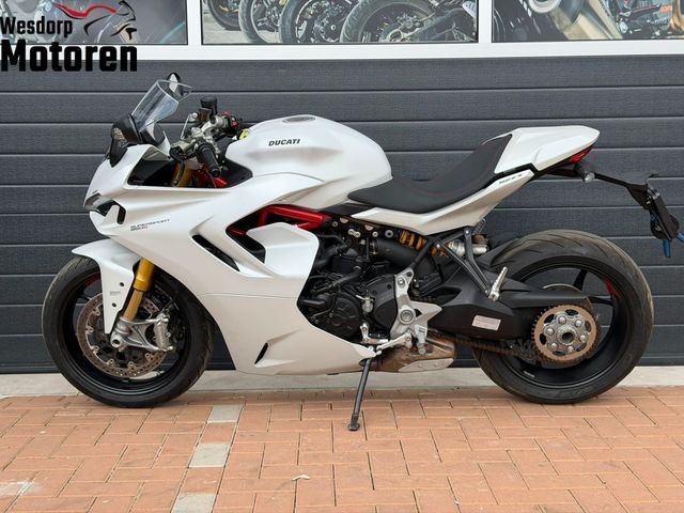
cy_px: 256
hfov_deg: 39.7
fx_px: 948
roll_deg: +0.7
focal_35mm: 48
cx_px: 342
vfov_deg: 30.3
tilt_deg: -5.3
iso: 64
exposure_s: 1/1838
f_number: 1.78
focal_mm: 6.76
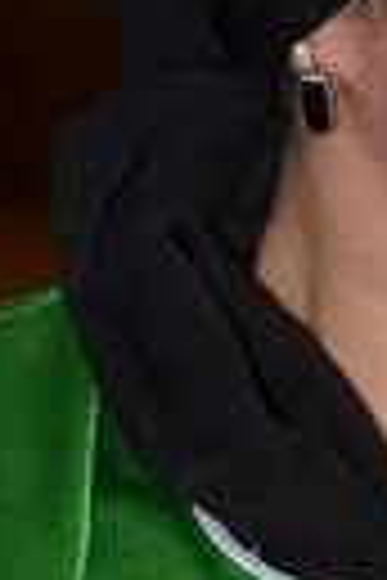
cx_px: 504
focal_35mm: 418
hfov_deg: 3.3
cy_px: 310
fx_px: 6740
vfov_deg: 4.9
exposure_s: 1/60
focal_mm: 80
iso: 100
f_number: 5.3
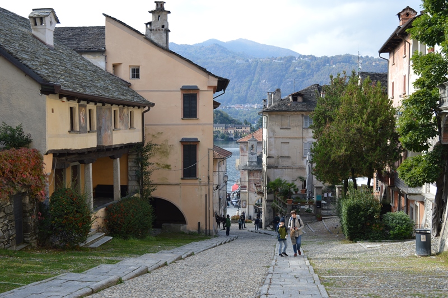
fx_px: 504
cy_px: 149
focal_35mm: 40
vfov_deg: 33.0
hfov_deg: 48.0
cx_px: 224
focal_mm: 27
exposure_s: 1/200
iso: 100
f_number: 7.1
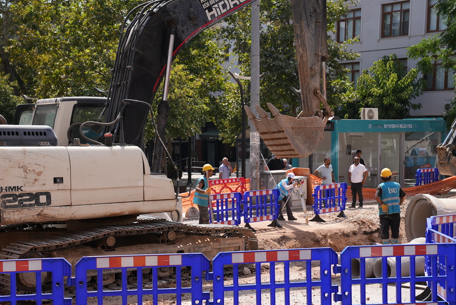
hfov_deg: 33.4
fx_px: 760
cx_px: 215
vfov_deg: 22.6
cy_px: 186
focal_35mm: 60
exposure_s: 1/400
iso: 80
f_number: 4.5
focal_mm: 49
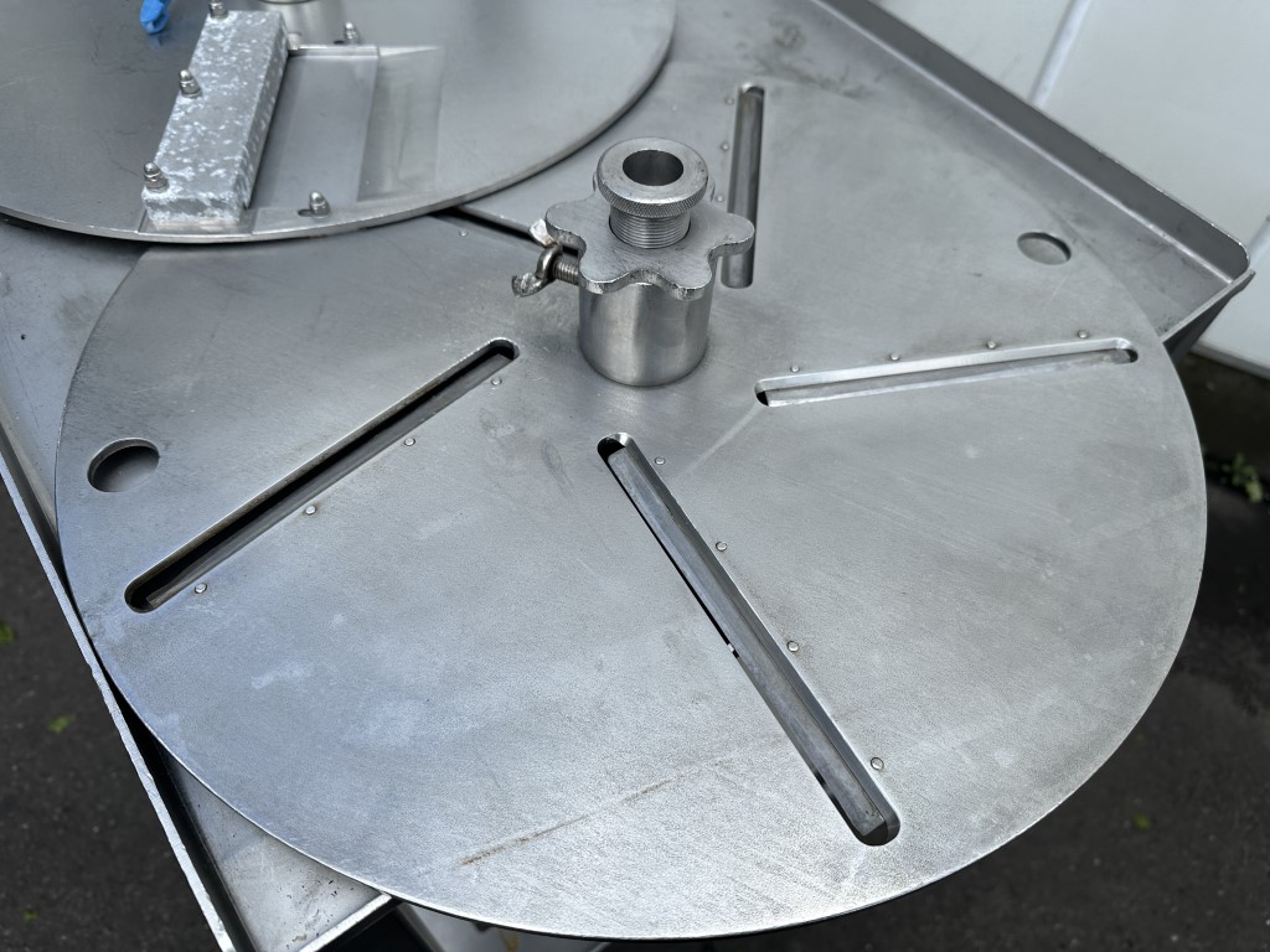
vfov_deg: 56.8
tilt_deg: -56.1
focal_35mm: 24
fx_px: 881
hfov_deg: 71.6
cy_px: 476
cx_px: 635
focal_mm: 6.86
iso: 80
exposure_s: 1/2660
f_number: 1.78
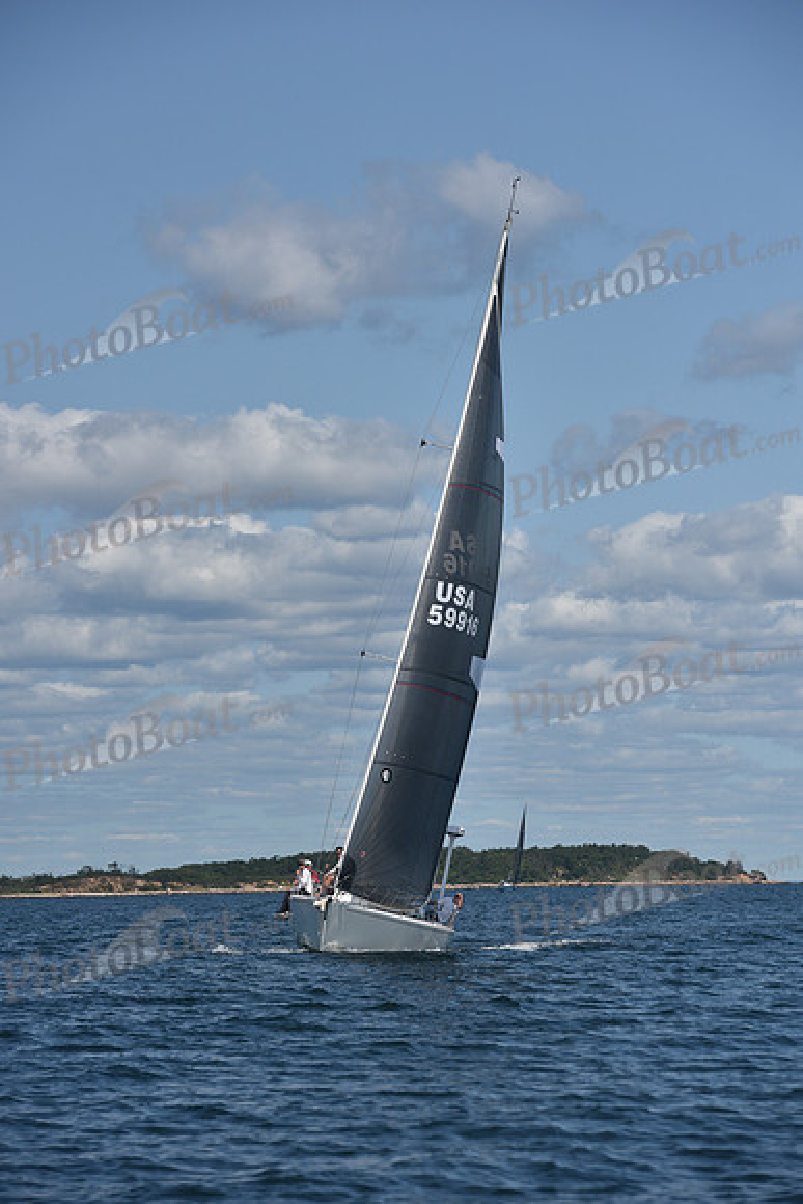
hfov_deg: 10.2
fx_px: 4514
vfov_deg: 15.2
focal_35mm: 135
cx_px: 402
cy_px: 602
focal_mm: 135
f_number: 6.3
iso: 250
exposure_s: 1/1250
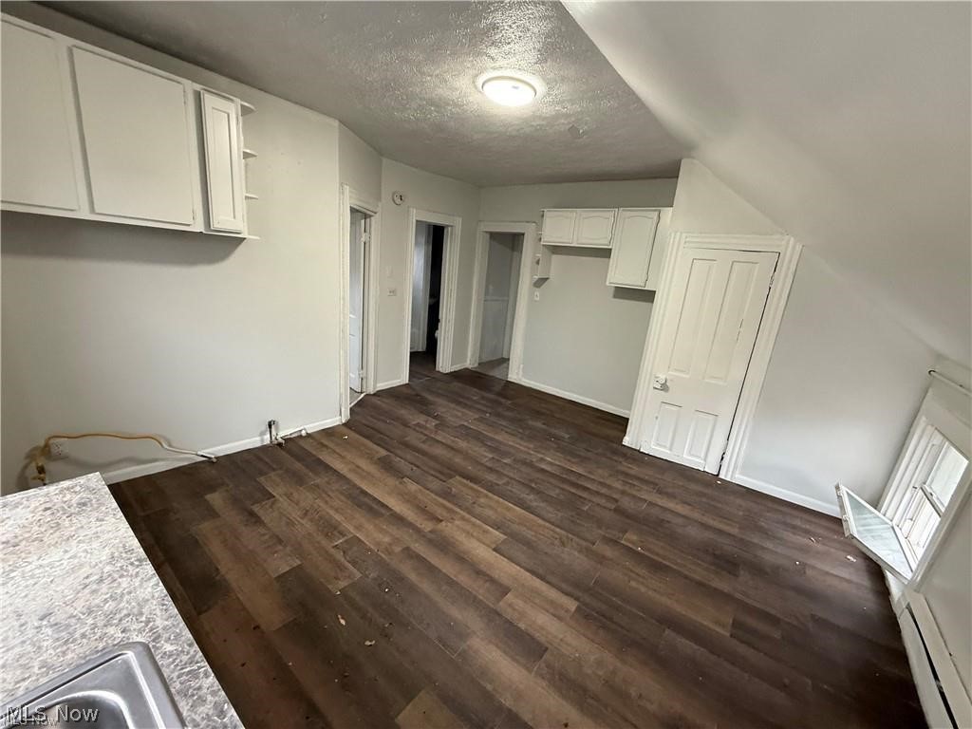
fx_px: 393
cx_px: 486
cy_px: 364
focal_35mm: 14
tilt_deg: -15.3
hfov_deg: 102.1
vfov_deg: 85.7
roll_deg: -5.6
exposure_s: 1/60
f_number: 2.2
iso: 500
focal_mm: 2.22
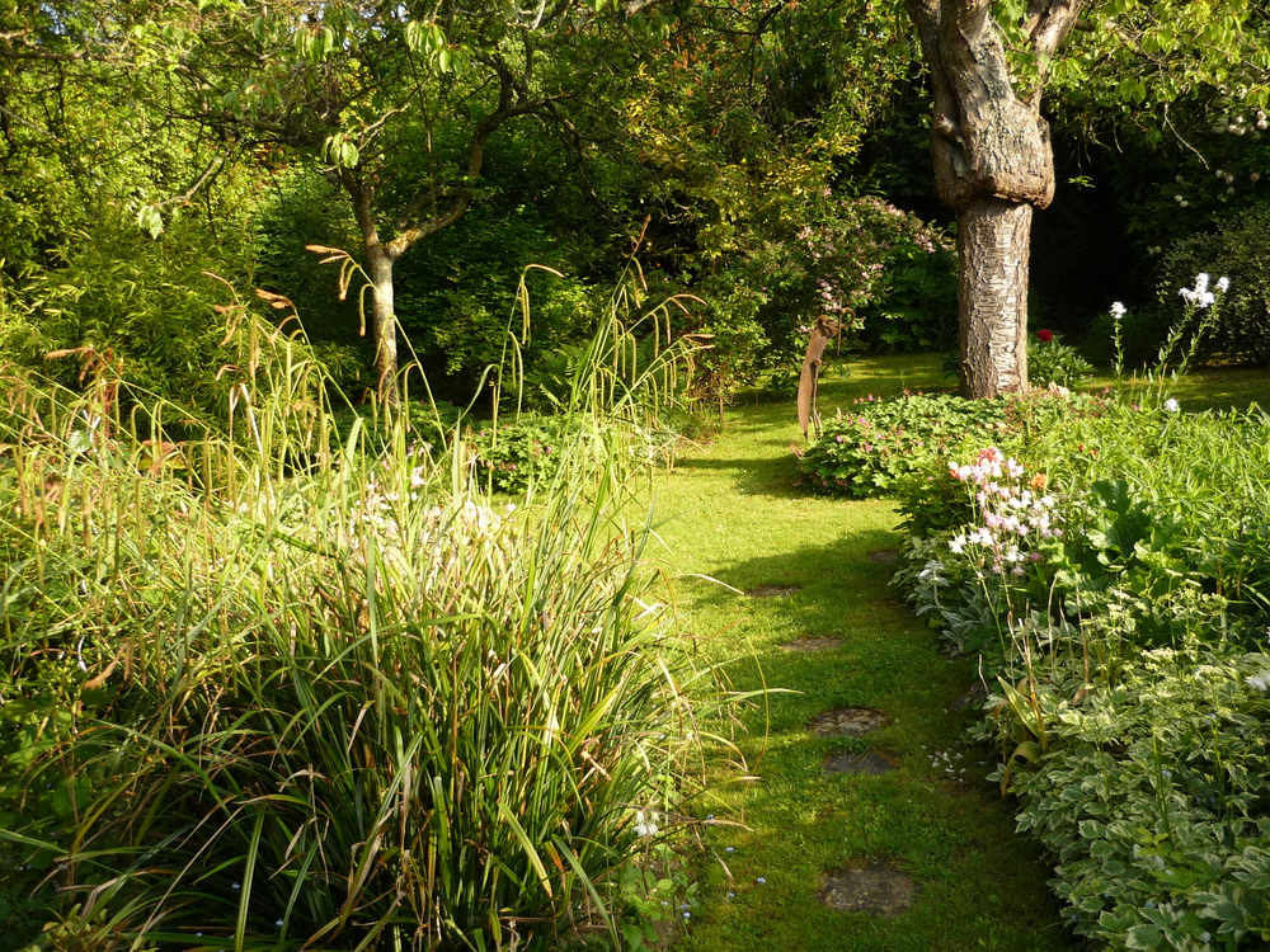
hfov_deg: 55.4
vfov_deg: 42.9
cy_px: 476
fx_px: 1211
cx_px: 635
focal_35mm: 33
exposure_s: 1/250
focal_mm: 5.5
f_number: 2.8
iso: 100
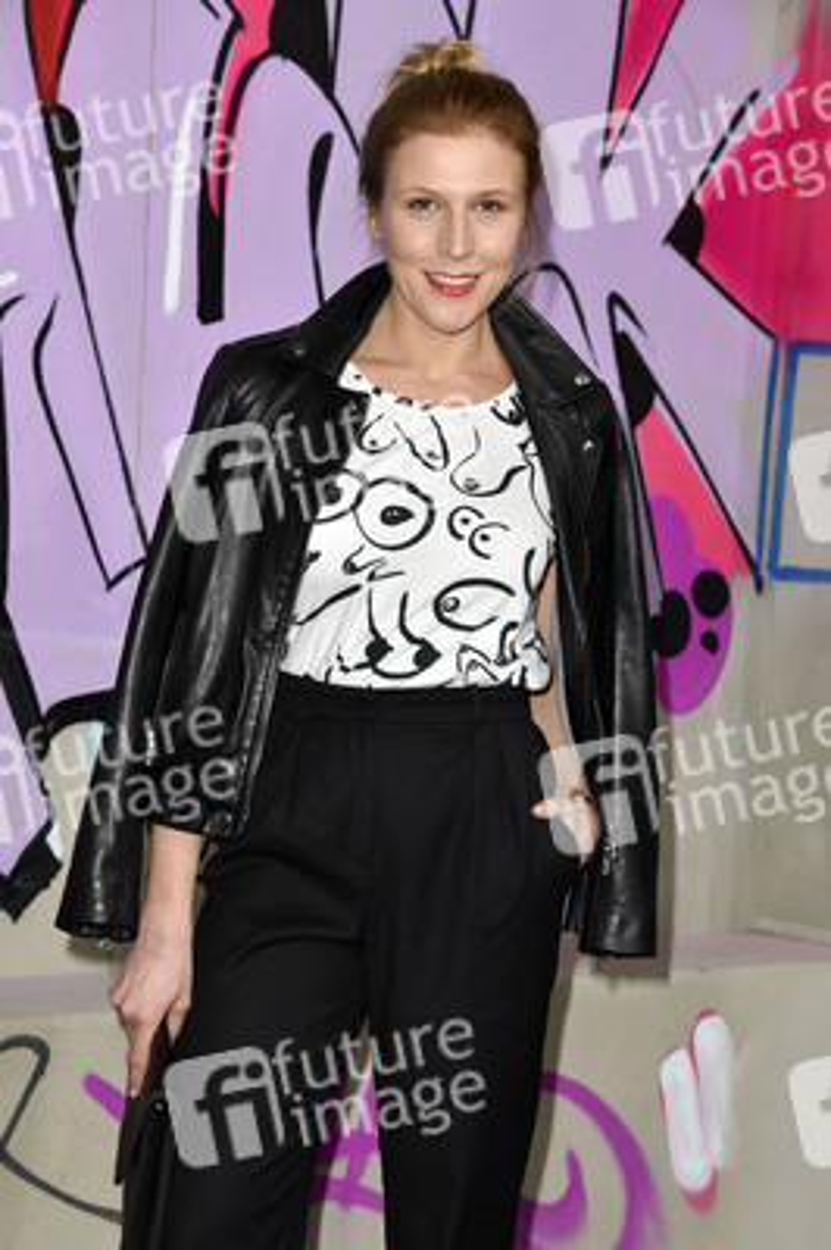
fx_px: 3399
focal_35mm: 98
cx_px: 416
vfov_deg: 20.8
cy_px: 625
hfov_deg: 13.9
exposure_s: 1/200
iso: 250
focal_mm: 98
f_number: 7.1
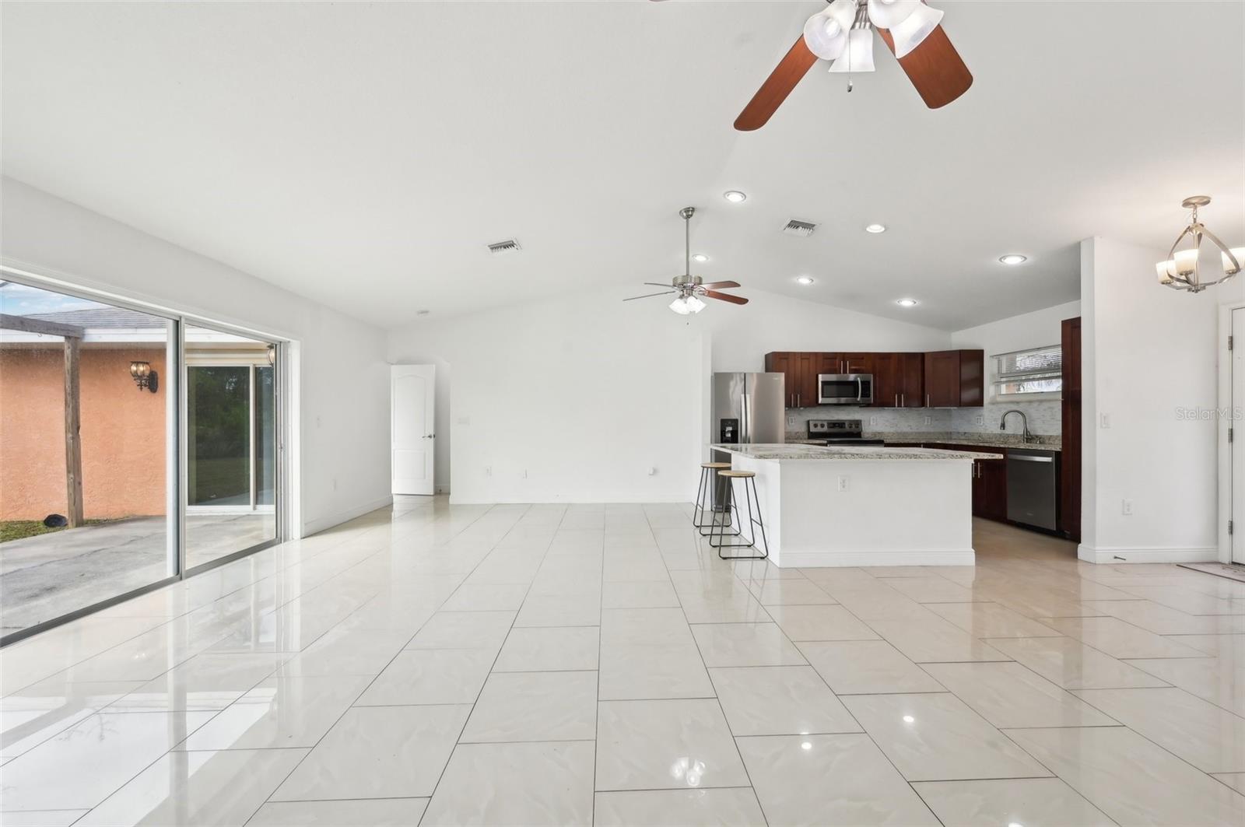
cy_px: 414
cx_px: 622
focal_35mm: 14
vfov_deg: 81.1
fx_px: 484
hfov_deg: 104.3
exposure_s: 1/200
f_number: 8
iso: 400
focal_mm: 14
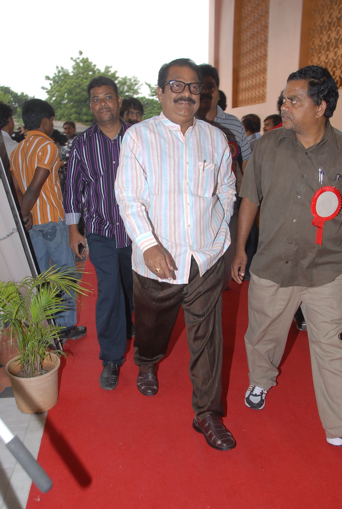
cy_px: 254
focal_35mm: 33
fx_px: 468
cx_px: 171
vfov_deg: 57.1
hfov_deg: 40.1
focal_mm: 22
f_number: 5.6
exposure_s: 1/125
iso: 200
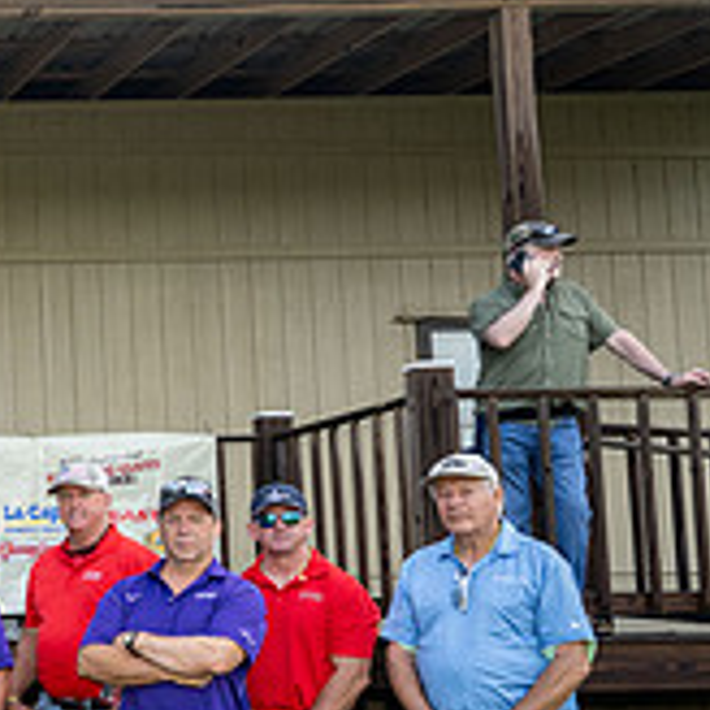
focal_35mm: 72
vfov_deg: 23.9
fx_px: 1671
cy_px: 483
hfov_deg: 19.5
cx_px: -472
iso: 450
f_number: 5.6
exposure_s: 1/125
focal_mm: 24
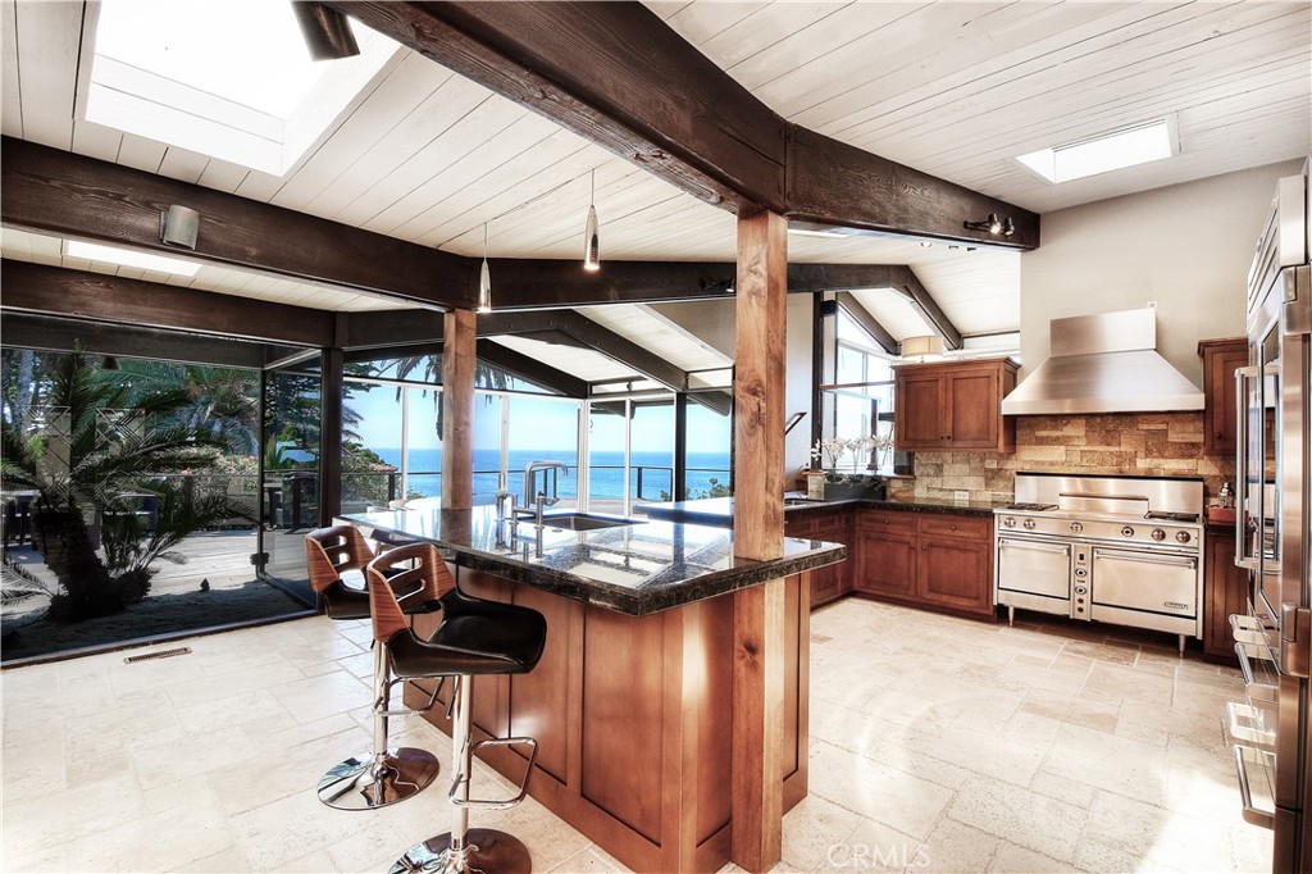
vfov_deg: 77.3
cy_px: 437
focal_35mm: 15
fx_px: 546
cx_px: 656
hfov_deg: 100.4
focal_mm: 10
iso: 100
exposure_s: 1/40
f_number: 8
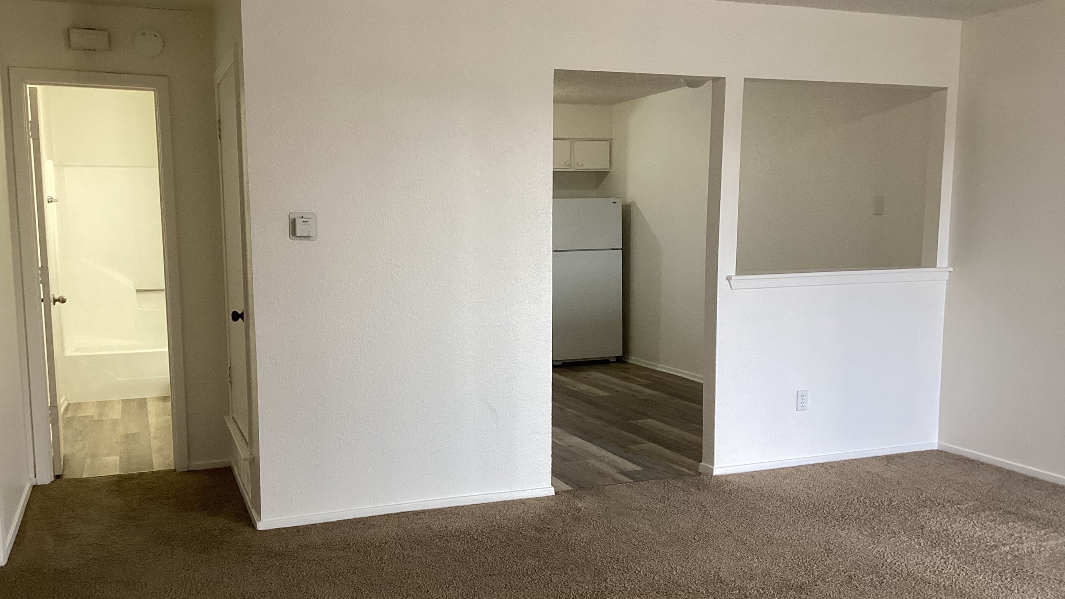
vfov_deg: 34.5
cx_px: 530
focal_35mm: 34
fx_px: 960
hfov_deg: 58.0
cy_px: 357
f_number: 2.4
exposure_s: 1/60
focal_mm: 3.3
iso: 125
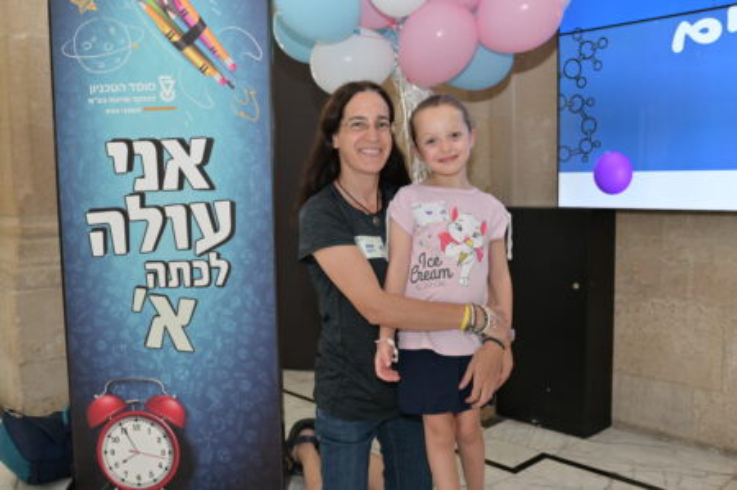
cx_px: 368
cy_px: 245
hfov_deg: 54.5
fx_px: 716
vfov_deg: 37.8
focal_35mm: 35
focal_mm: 35
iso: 800
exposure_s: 1/160
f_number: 4
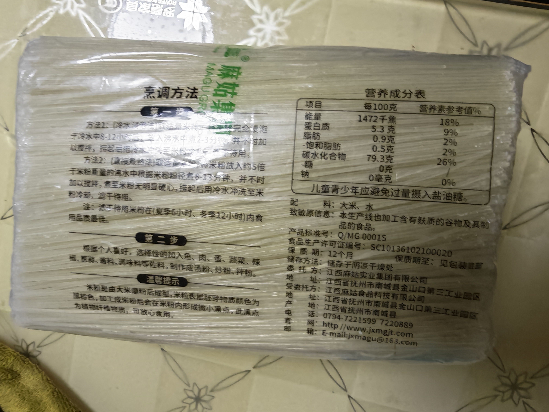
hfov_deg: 71.6
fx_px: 381
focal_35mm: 24
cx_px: 274
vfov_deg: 56.8
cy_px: 206
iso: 320
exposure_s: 1/33
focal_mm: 1.82
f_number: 2
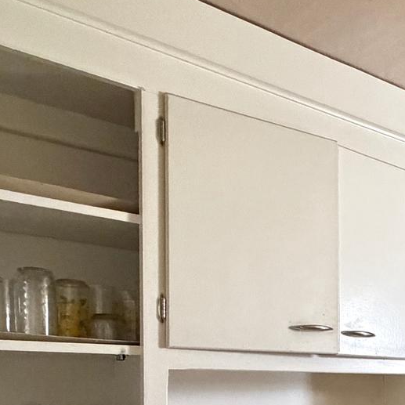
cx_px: 501
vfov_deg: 32.3
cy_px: 392
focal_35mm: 49
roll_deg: +0.1
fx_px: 649
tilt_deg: +1.2
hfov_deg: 29.3
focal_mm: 2.22
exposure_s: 1/60
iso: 1000
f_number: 2.2
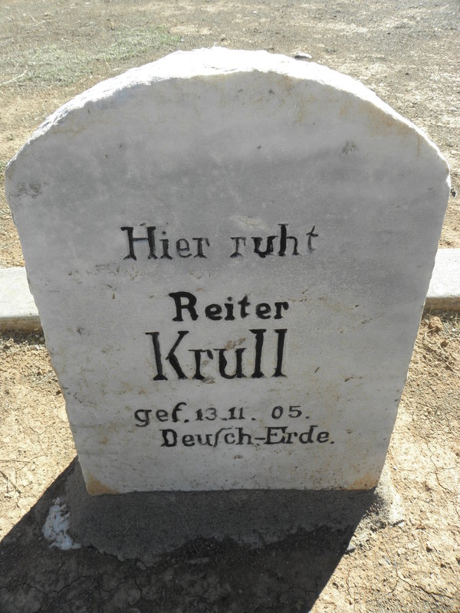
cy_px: 306
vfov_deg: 67.3
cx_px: 230
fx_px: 461
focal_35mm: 26
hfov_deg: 53.1
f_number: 5.6
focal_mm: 4.6
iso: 64
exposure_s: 1/125
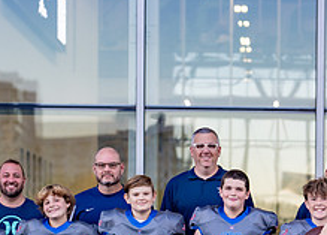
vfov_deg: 8.7
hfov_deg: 12.2
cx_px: 317
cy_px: 333
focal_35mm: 163
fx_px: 1516
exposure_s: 1/400
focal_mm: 50
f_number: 2
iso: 320
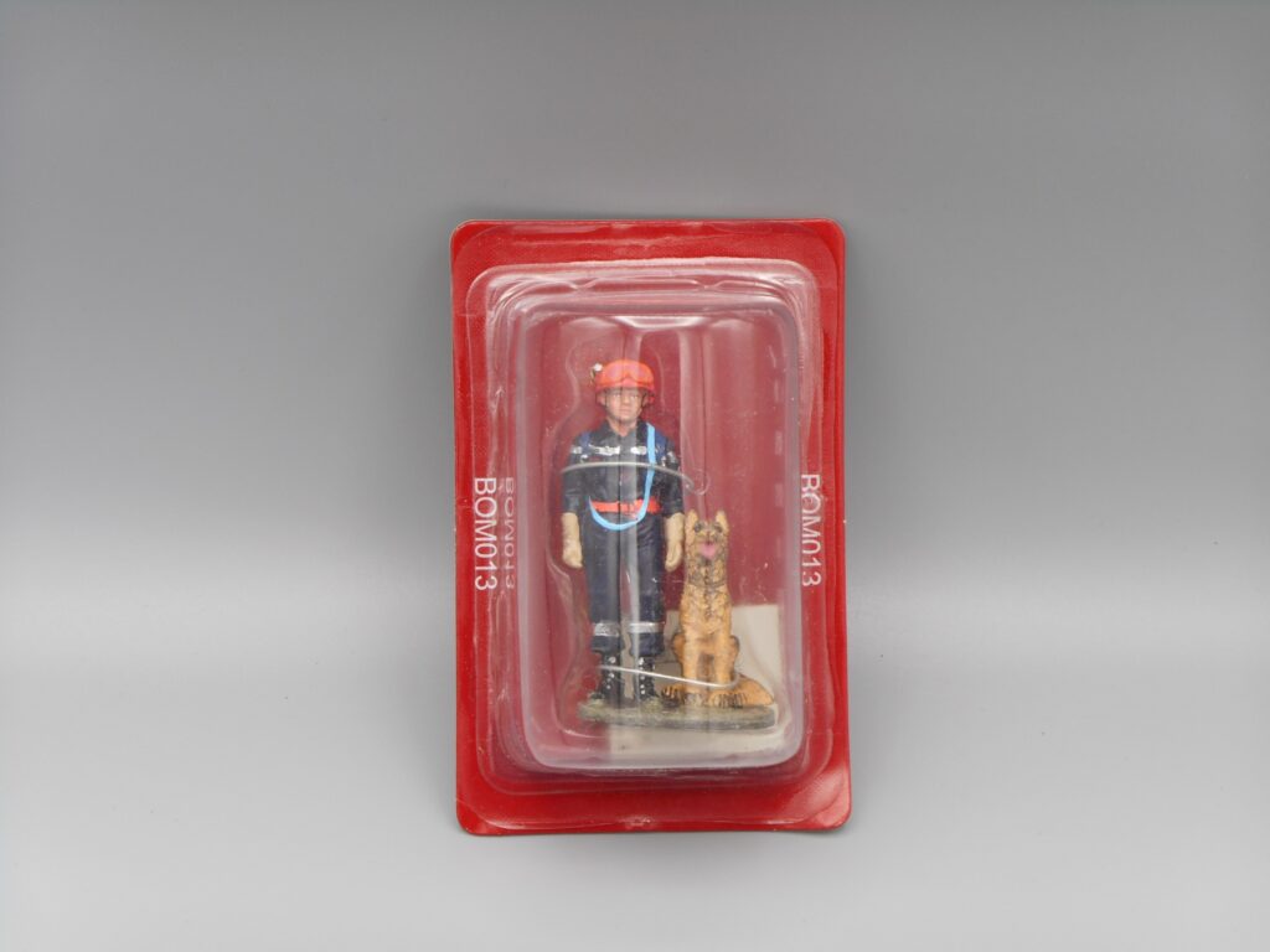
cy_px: 476
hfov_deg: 21.3
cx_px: 635
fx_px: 3375
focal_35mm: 92
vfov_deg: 16.1
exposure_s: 1/40
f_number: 4.9
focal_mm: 16.4
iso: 80
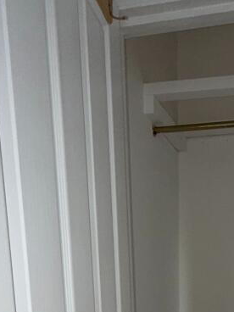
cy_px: 325
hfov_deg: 34.9
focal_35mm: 39
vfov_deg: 40.7
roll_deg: -0.3
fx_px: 352
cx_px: 208
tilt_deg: -9.3
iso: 64
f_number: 2.2
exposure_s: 1/121
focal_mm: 2.22
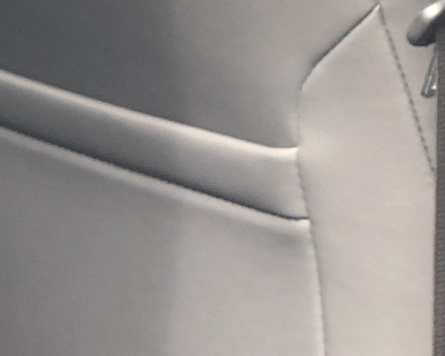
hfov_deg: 9.0
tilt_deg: -11.4
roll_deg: -0.2
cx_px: -301
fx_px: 2739
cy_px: 9
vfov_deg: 7.4
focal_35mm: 208
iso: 64
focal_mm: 6
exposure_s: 1/60
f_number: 2.4
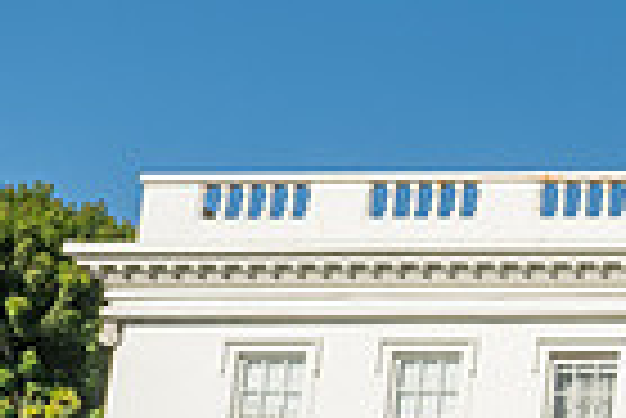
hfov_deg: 16.2
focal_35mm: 104
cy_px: 437
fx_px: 1810
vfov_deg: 13.0
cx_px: 1168
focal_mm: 24
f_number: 16
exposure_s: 1/200
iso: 200
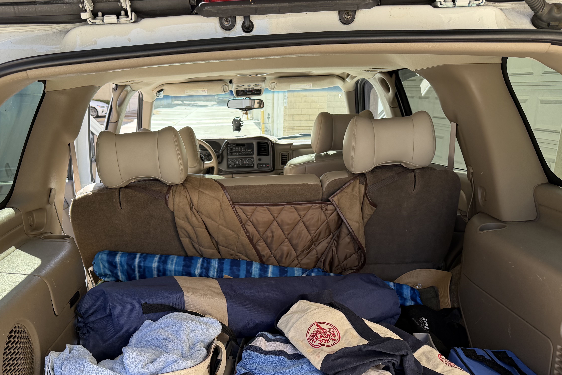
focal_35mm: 32
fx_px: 499
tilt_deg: -18.0
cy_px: 258
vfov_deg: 40.5
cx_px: 246
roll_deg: +1.0
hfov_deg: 58.5
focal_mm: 6.76
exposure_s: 1/632
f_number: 1.78
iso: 100
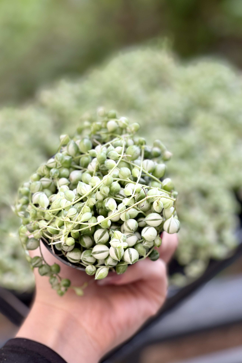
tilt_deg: -40.8
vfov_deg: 28.8
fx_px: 706
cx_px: 102
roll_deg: -1.0
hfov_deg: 19.4
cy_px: 190
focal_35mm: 70
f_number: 2.2
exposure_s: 1/121
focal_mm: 7.5
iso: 32
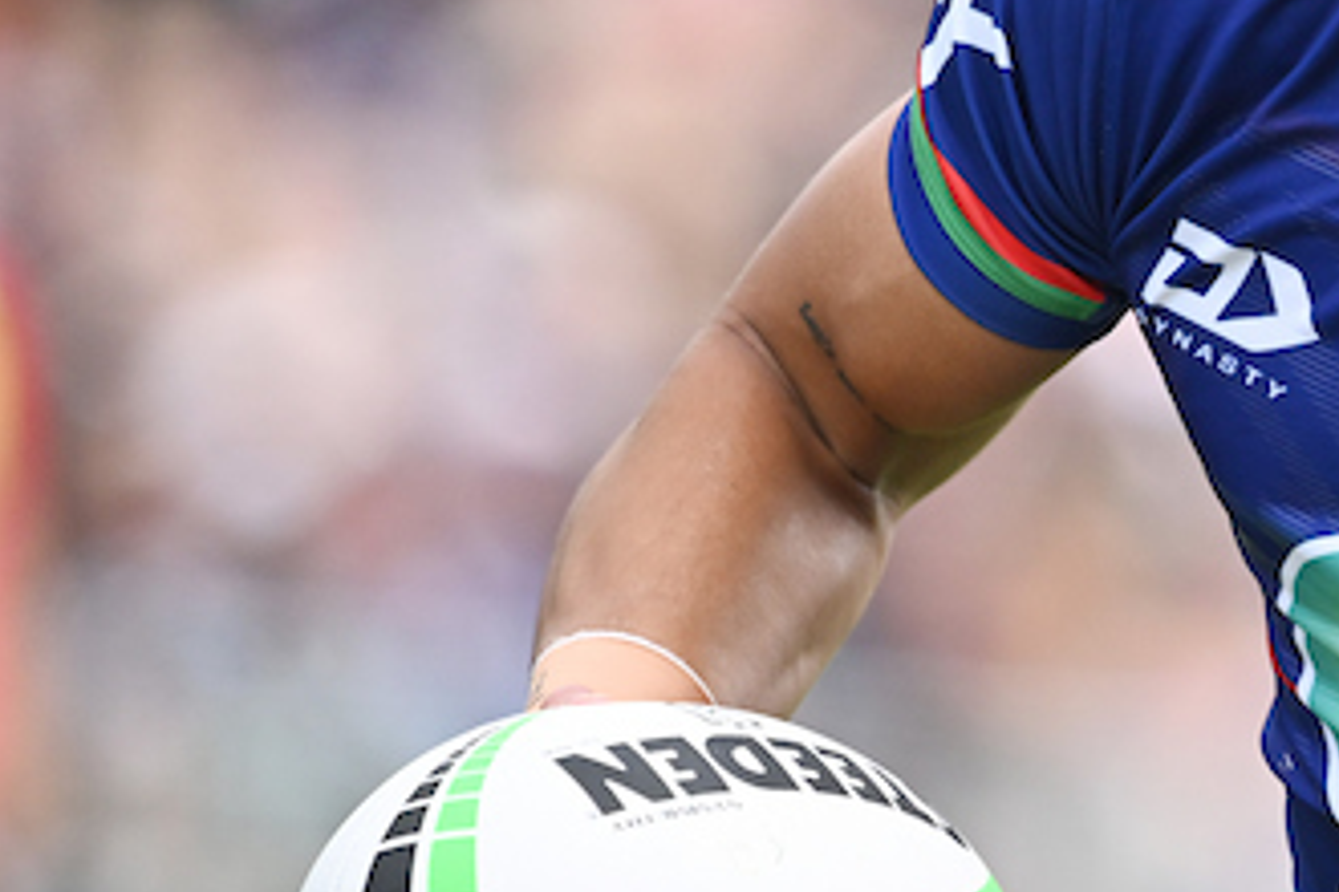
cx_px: 1927
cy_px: 681
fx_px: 67577
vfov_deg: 0.8
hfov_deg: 1.1
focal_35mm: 1817
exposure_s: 1/1250
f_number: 4
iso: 400
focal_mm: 500
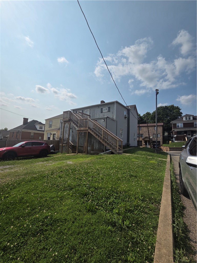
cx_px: 98
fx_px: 99
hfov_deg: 89.9
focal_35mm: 13
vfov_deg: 106.2
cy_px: 132
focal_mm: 2.2
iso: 50
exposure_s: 1/4781
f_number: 2.2
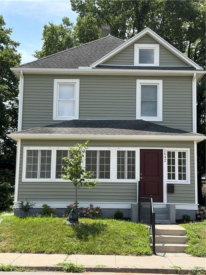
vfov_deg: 36.8
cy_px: 138
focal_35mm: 52
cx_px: 103
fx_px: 413
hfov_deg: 28.0
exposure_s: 1/2545
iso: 50
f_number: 1.6
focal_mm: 5.96
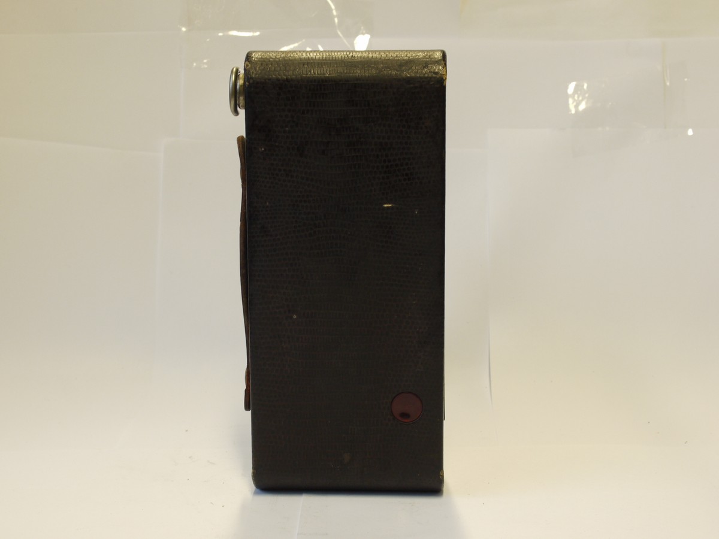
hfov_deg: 32.2
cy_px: 270
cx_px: 360
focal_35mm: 60
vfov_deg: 24.4
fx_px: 1246
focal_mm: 30
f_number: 9
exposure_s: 1/15
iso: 400
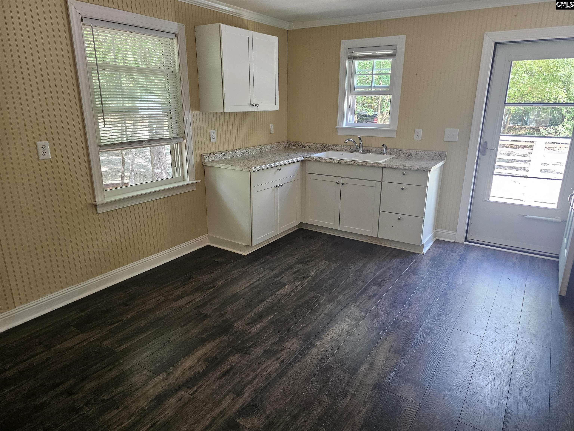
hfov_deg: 73.9
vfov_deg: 58.9
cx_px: 287
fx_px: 381
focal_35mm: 23
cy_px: 216
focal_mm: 6.3
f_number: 1.7
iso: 250
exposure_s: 1/120
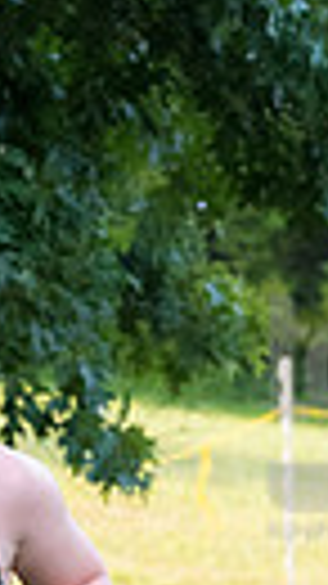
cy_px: 896
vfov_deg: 3.1
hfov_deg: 1.7
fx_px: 10899
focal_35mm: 704
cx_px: -119
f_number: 5
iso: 3200
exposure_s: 1/1600
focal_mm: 130
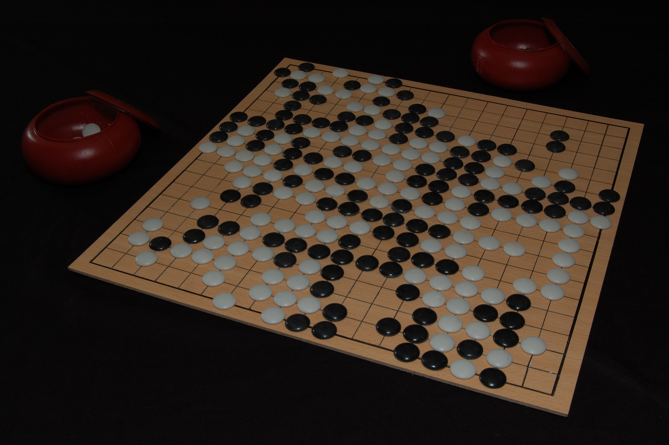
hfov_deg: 43.6
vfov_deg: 29.8
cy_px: 222
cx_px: 334
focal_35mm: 45
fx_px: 836
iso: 200
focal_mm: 30
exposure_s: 1/20
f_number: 14
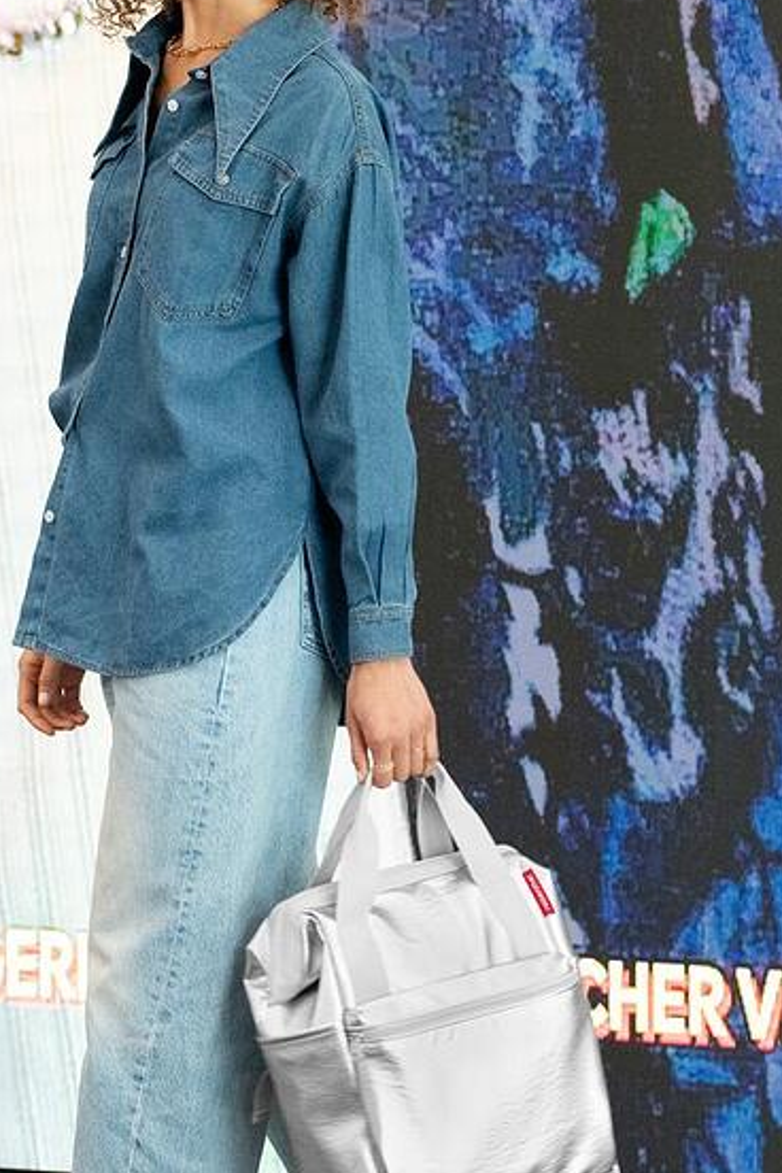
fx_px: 5734
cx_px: 357
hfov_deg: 7.8
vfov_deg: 11.7
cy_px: 479
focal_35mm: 176
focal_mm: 112
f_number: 4.5
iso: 5000
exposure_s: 1/200
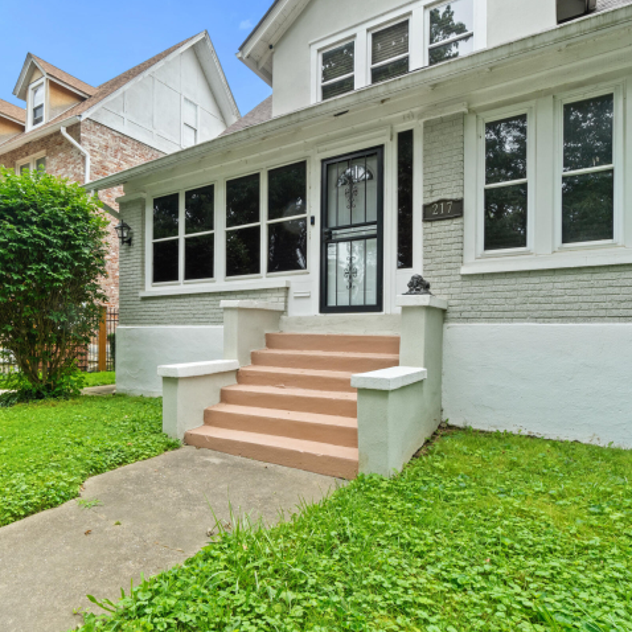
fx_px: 413
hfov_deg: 73.9
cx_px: 247
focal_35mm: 20
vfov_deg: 74.8
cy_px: 313
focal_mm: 10
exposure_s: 1/30
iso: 400
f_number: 10
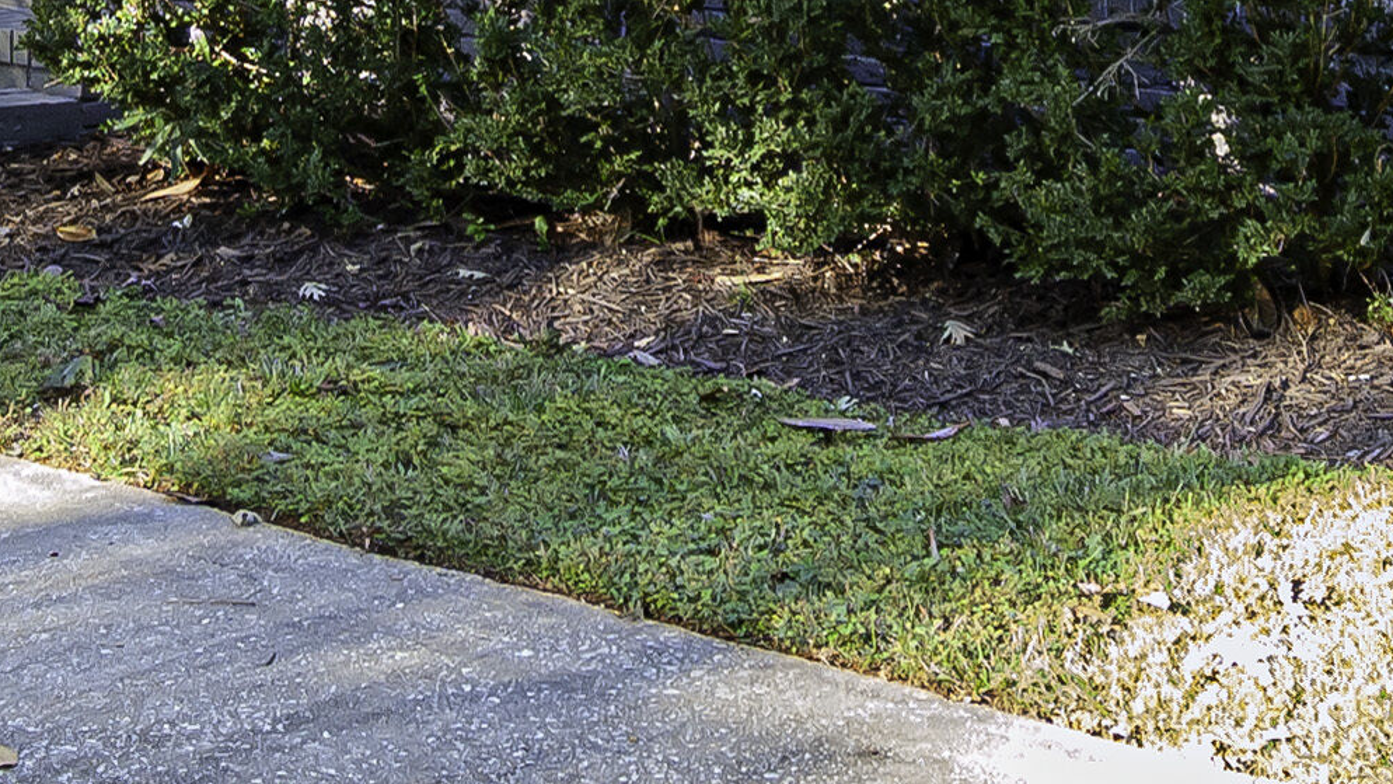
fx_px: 7018
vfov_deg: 6.3
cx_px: 894
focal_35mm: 190
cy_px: -405
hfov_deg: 11.3
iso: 800
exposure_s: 1/125
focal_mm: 40
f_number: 8
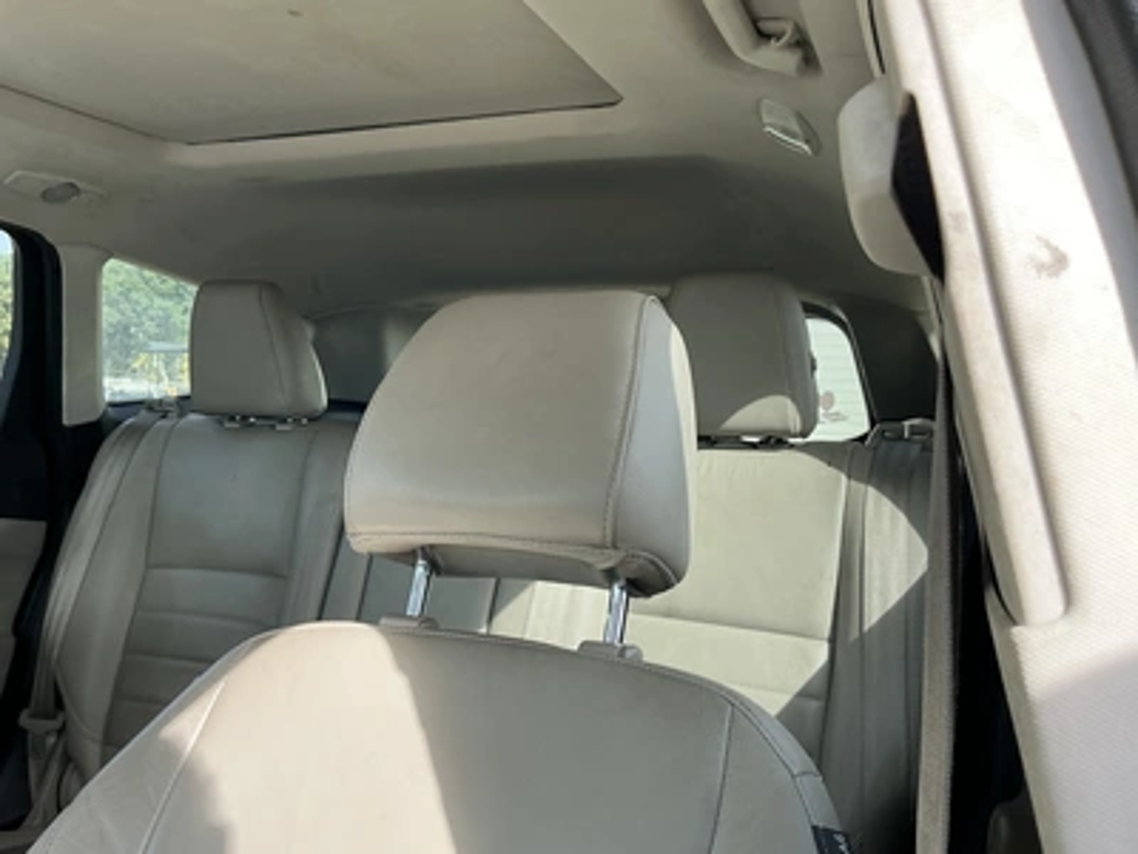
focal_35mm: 28
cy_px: 427
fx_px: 920
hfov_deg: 63.4
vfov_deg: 49.7
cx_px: 569
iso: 25
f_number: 1.8
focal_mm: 3
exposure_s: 1/197
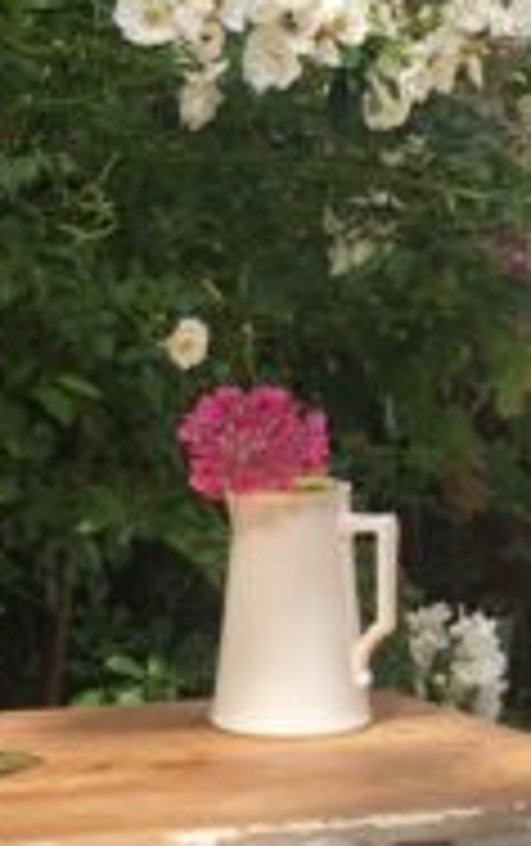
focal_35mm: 117
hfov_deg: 11.1
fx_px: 2701
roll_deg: -0.5
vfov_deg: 17.5
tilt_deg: -11.9
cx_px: 32
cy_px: 814
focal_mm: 6
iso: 16
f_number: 2.4
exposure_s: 1/533
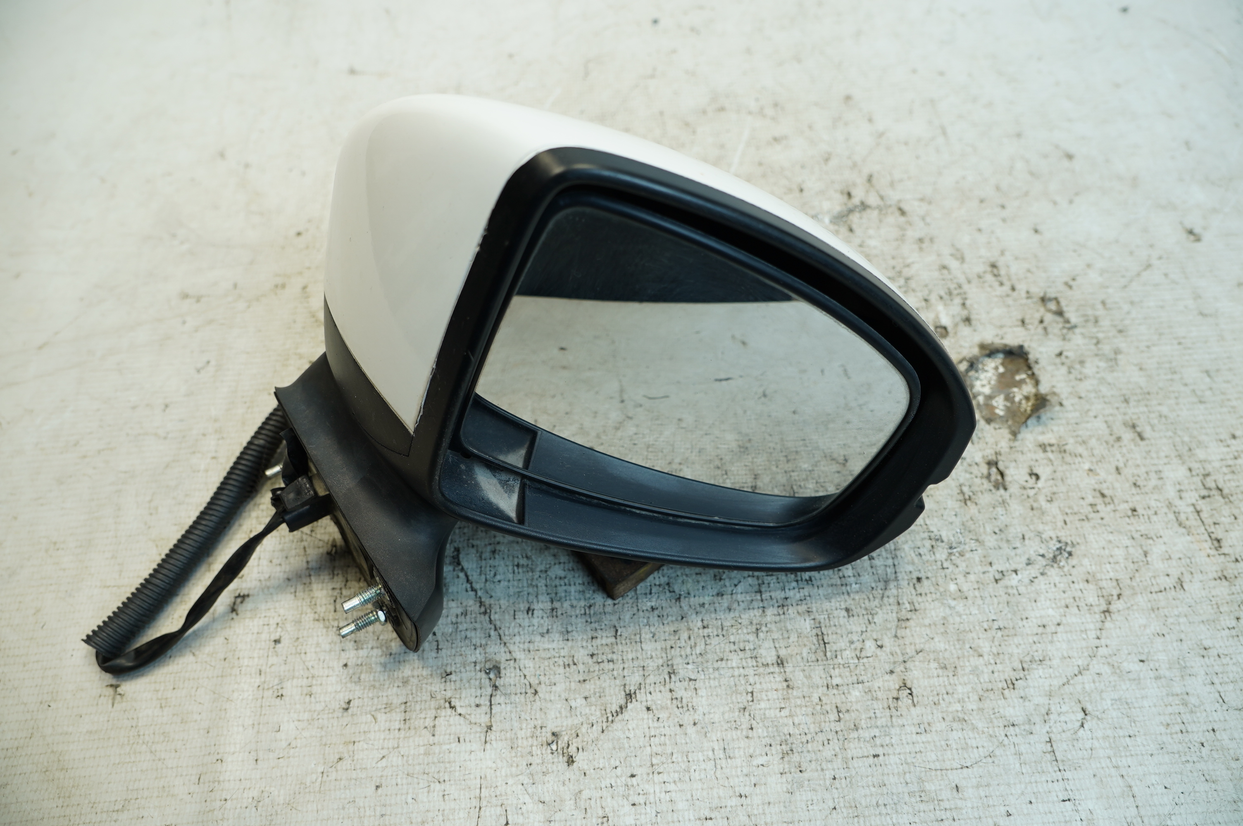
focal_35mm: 24
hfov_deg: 73.8
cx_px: 622
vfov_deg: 53.0
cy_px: 413
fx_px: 828
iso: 200
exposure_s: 1/60
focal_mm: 16
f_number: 4
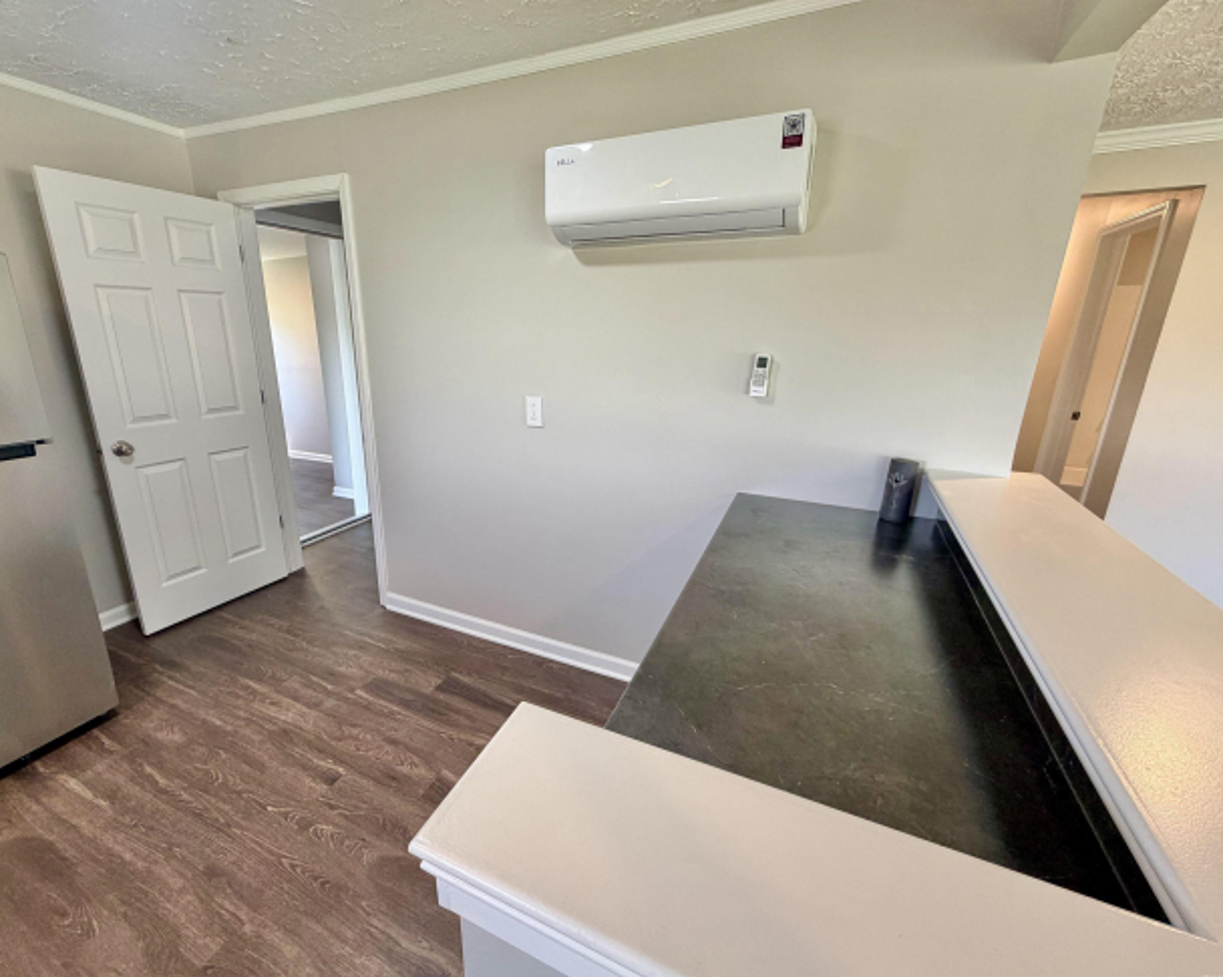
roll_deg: -0.1
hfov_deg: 96.6
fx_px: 543
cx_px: 564
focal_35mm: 15
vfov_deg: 84.0
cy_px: 486
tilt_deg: -16.1
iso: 200
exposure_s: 1/60
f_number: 2.2
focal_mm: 2.22
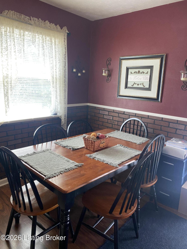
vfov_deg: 67.3
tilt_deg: -10.5
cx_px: 94
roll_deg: -3.5
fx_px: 187
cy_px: 124
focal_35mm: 26
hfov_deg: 53.0
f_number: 1.8
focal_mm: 4.25
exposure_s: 1/60
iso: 80
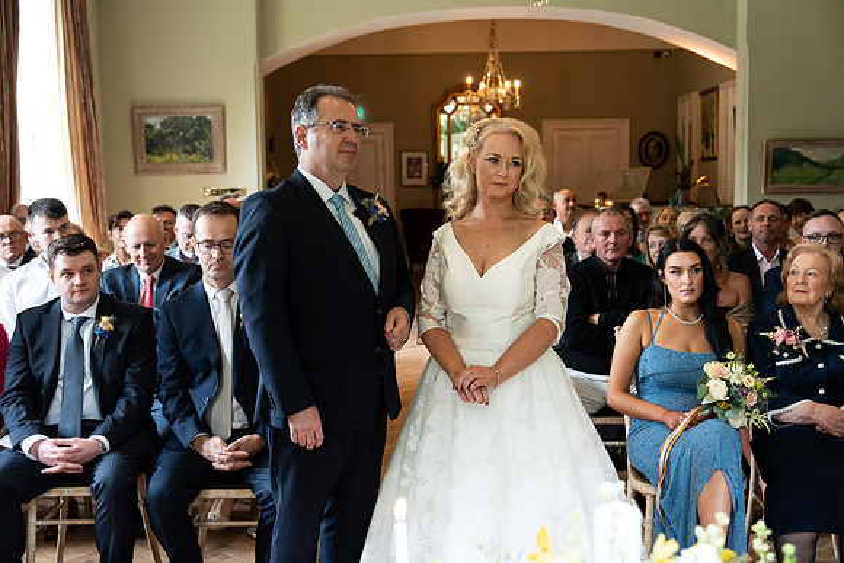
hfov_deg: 45.4
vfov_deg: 31.2
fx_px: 1008
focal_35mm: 43
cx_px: 422
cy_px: 282
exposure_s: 1/200
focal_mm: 43
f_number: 3.5
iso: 2500
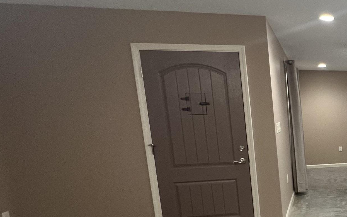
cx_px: 412
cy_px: 167
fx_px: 322
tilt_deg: -9.8
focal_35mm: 34
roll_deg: +1.8
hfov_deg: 40.6
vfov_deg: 36.3
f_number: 1.8
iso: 160
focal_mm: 1.57
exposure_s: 1/60
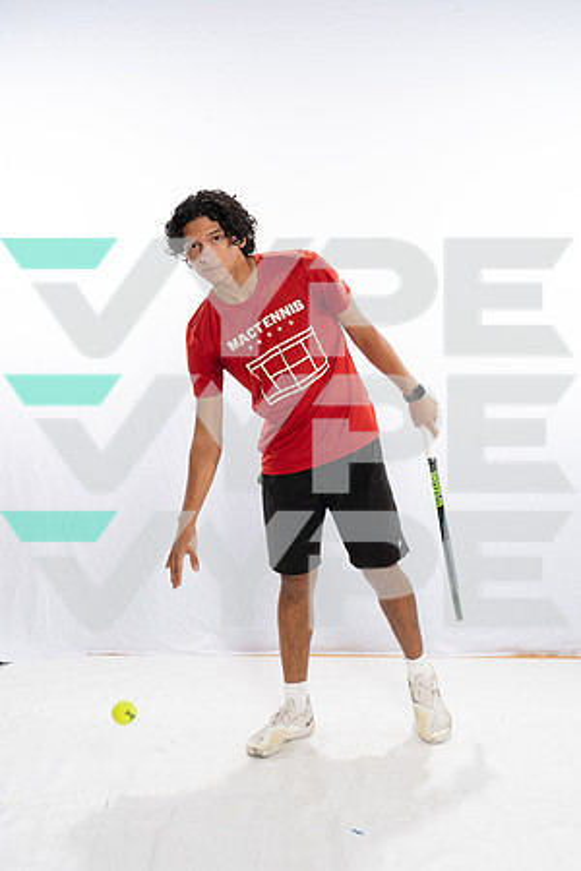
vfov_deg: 45.4
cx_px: 290
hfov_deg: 31.2
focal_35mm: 43
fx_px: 1041
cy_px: 436
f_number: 11
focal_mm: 43
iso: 1250
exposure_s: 1/250
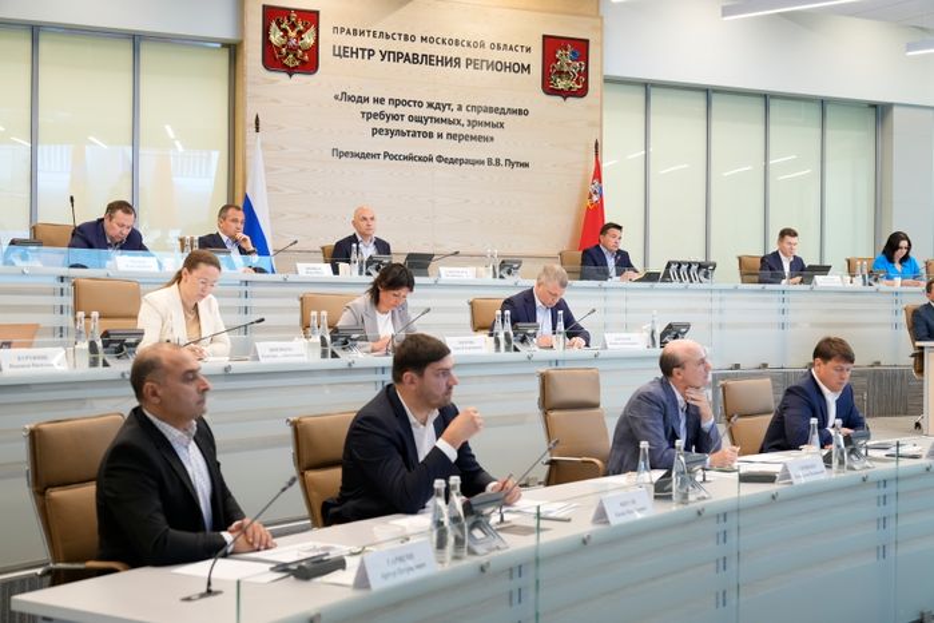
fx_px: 1297
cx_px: 467
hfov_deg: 39.6
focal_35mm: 50
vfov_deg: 27.0
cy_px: 312
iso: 2500
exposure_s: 1/125
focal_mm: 50
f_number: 4
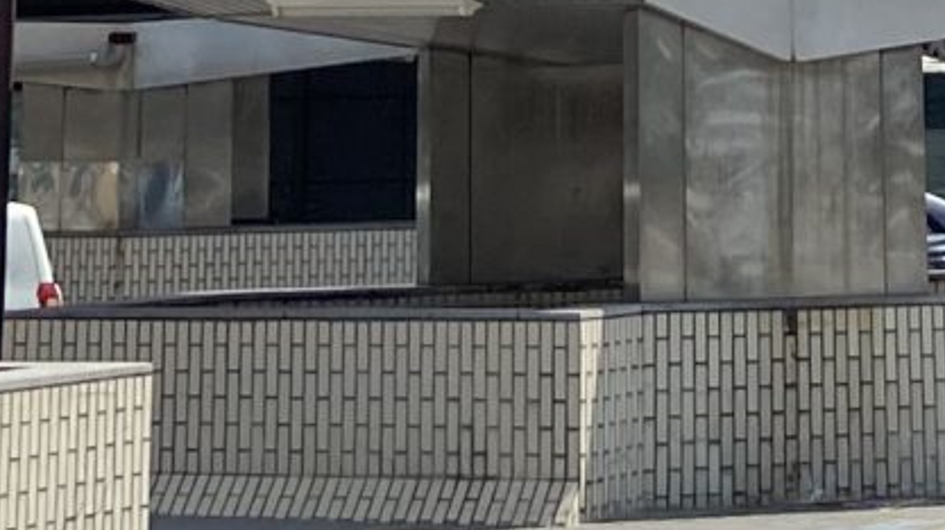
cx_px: 696
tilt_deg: +16.2
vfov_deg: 6.3
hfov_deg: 12.3
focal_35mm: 174
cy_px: -1148
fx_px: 4358
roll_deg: -0.5
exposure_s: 1/5495
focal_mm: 4.25
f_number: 1.8
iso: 32
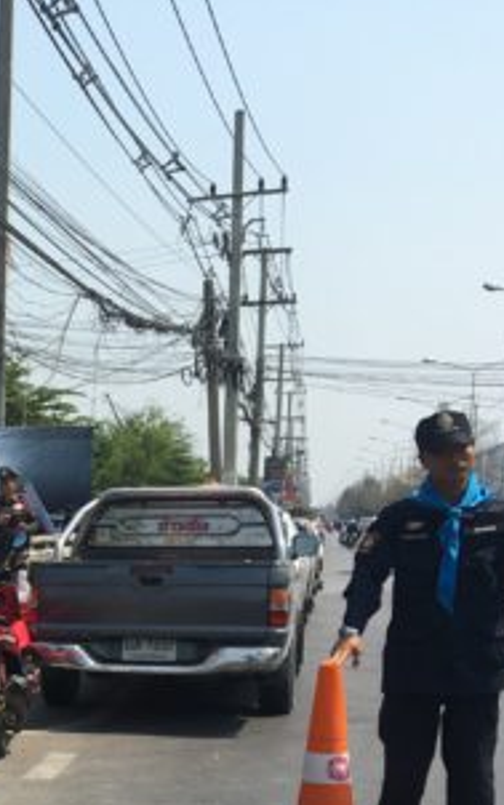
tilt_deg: -6.1
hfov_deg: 15.8
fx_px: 1625
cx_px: -304
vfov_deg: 26.9
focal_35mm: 74
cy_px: 717
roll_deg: -0.9
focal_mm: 4.15
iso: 25
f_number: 2.2
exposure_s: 1/1789
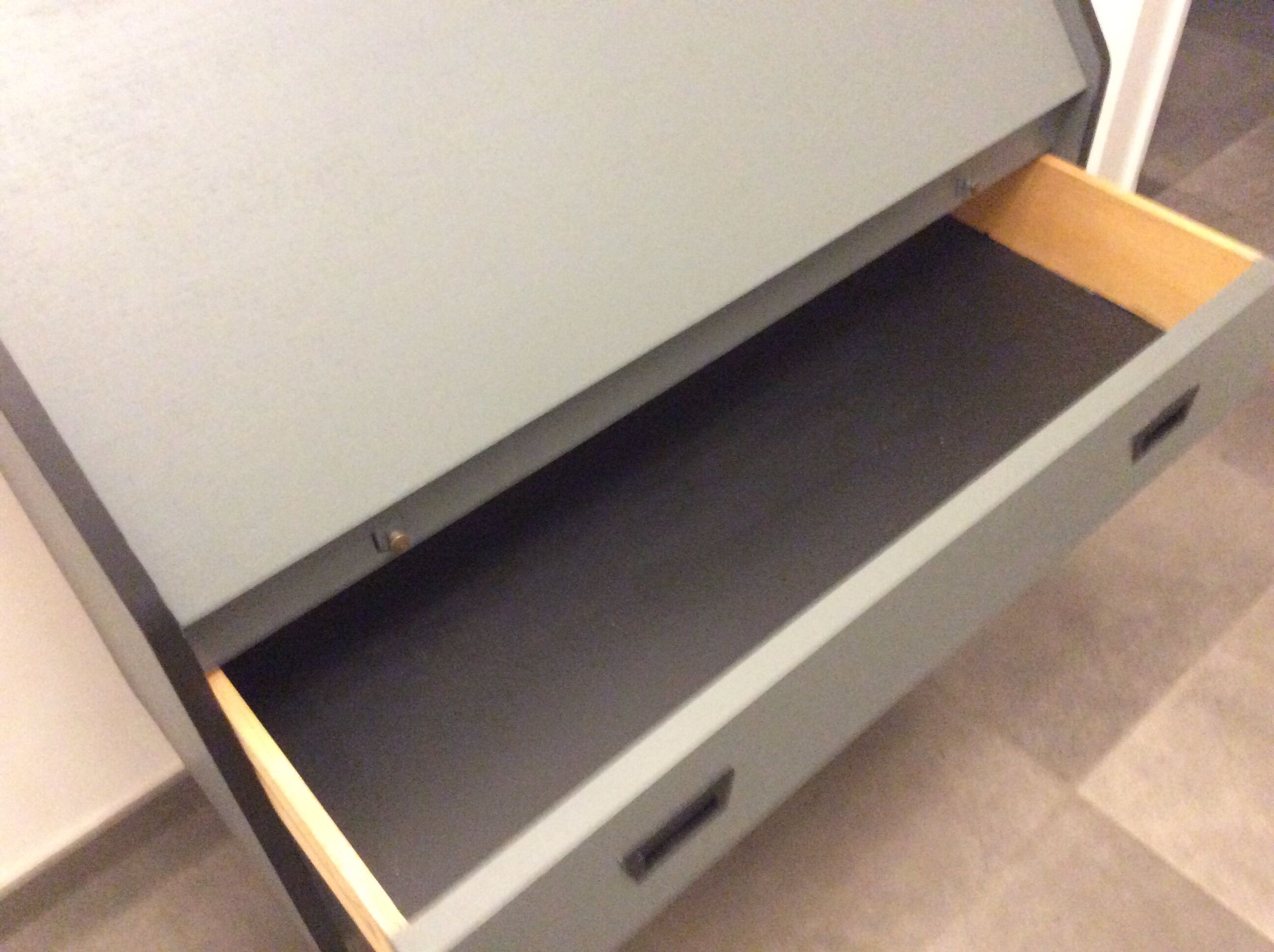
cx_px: 637
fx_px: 1176
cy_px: 476
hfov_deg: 56.9
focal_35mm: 32
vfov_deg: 44.1
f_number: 2.4
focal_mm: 3.3
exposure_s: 1/17
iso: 500
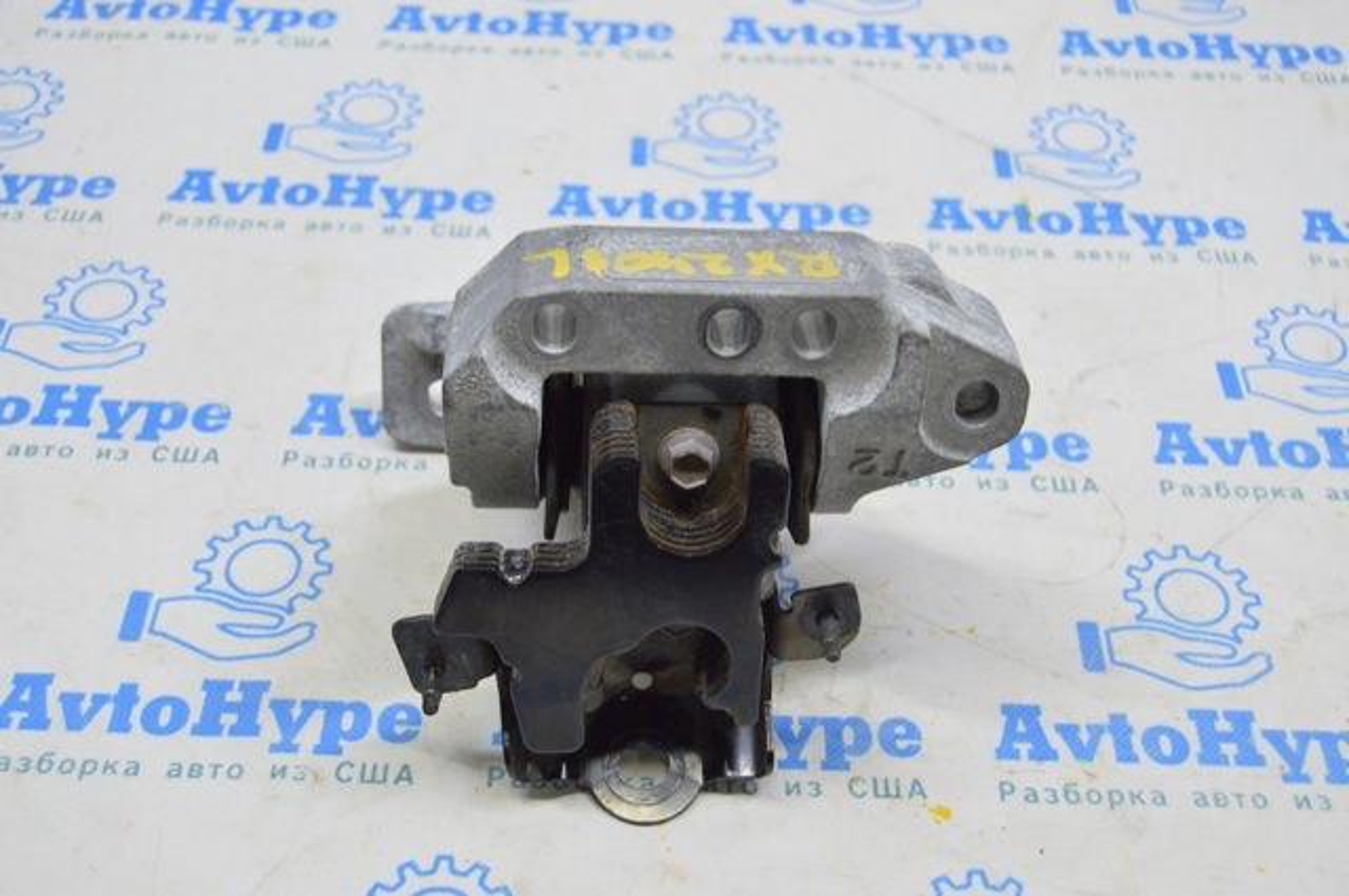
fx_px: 1740
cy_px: 448
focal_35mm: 46
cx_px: 674
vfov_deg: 28.9
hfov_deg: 42.4
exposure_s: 1/20
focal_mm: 31
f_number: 5.6
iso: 400
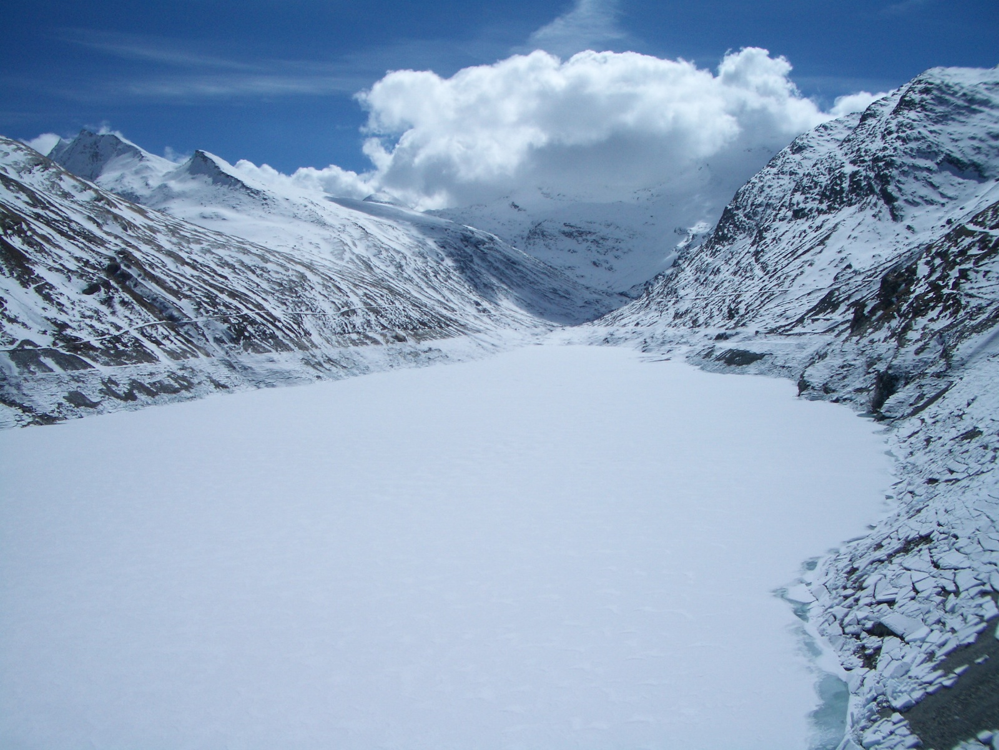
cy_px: 375
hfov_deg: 52.6
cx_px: 500
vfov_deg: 40.7
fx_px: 1010
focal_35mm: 35
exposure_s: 1/2000
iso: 50
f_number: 4.3
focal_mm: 5.8
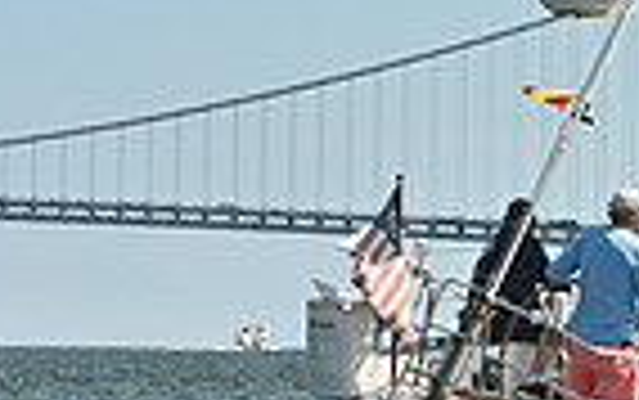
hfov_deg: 7.0
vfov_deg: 4.5
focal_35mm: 292
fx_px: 5089
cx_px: 1098
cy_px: 236
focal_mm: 70
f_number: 9
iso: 320
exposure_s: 1/1250
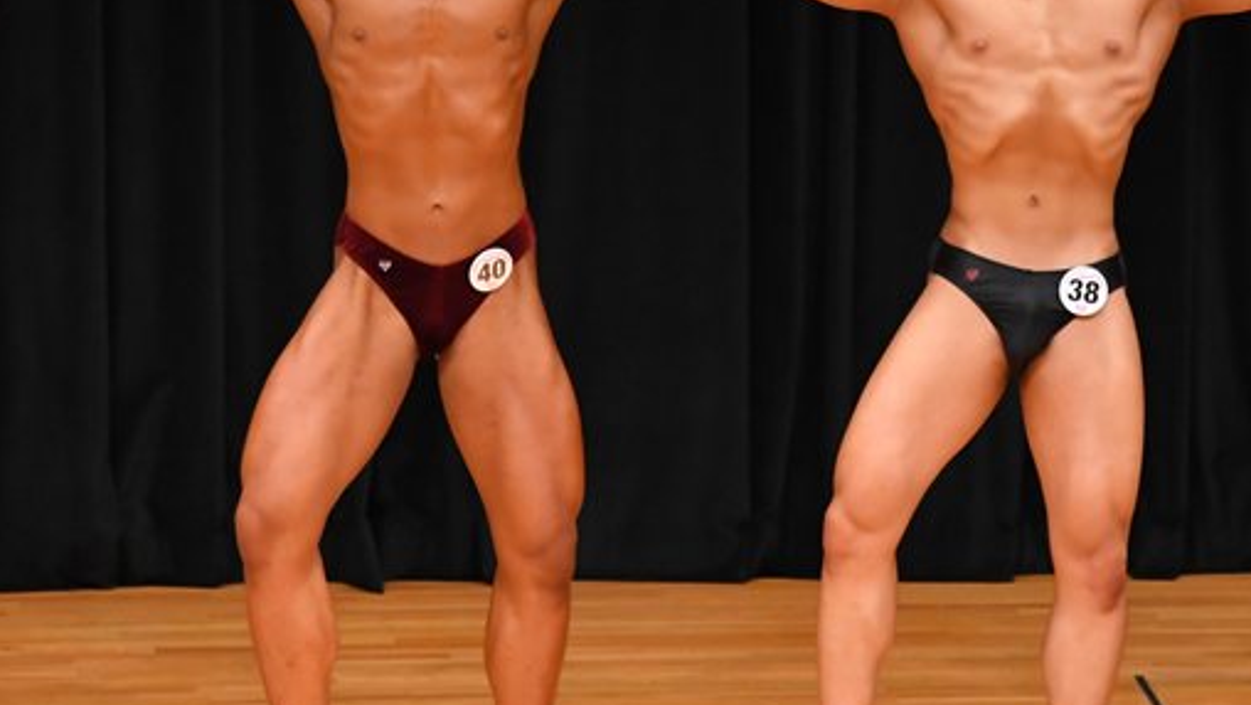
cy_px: 271
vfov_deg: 2.7
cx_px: 550
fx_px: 15096
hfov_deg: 4.7
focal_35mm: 455
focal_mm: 190
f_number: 5.6
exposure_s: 1/400
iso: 4000
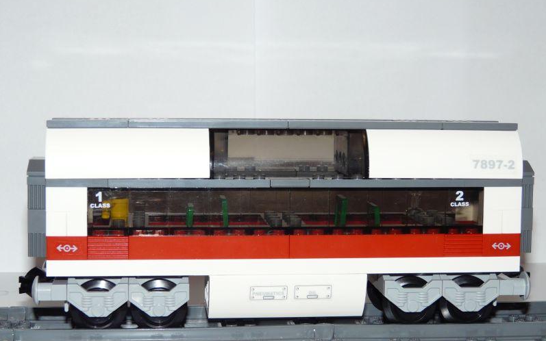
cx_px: 273
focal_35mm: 66
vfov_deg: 19.7
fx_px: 982
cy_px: 197
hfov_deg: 31.1
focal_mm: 10.2
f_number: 4
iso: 100
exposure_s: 1/50
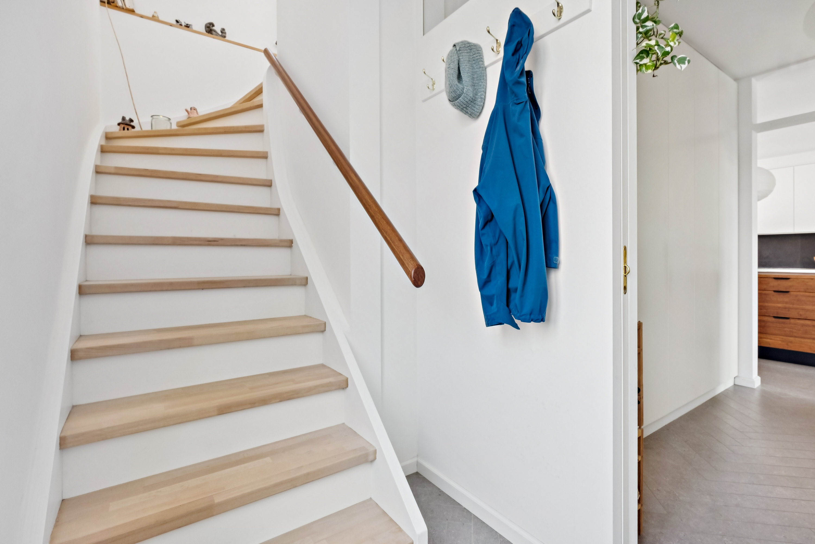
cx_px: 408
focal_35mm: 16
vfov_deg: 73.7
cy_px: 272
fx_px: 362
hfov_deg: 96.7
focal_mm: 10.5
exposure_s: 1/15
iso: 800
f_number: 8
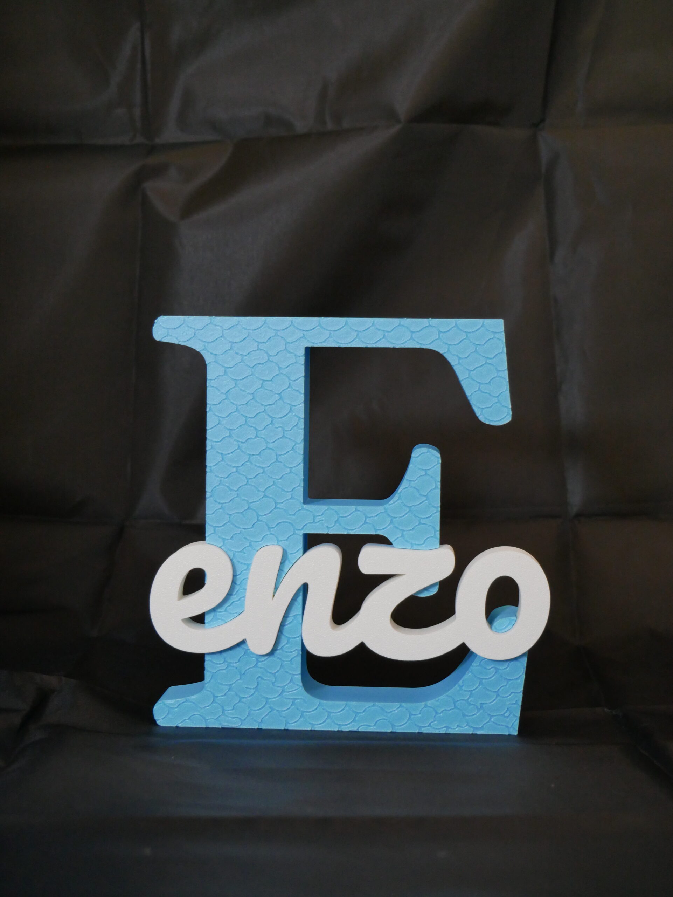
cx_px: 336
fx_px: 1451
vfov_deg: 34.3
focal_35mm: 56
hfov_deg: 26.1
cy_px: 448
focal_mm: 28
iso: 1600
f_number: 4.7
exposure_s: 1/60
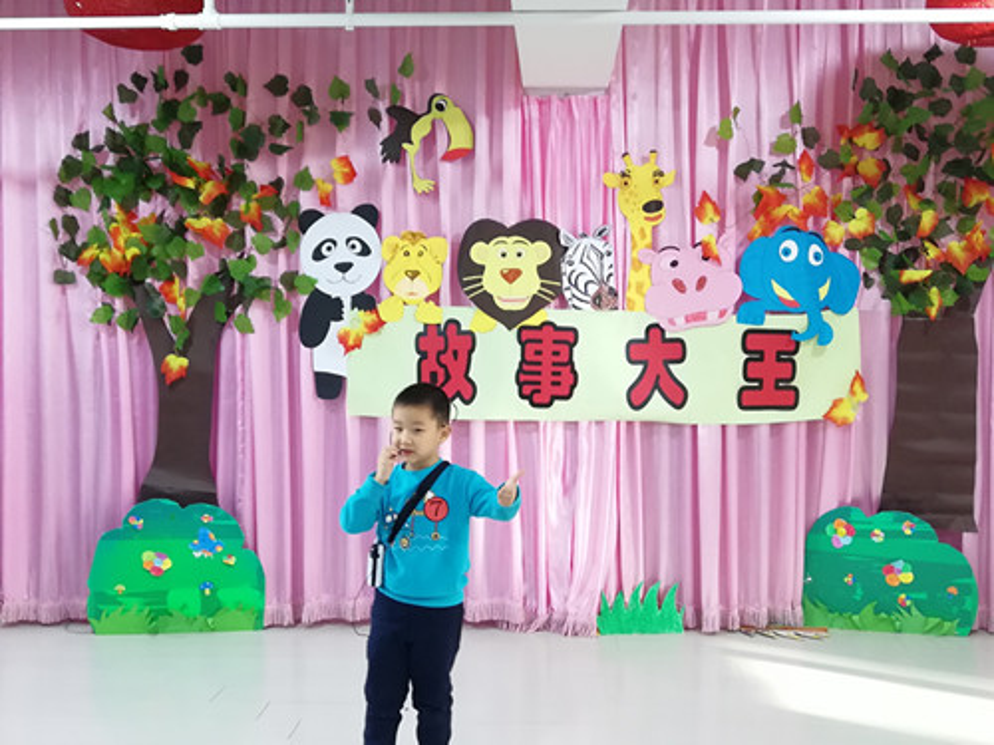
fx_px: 1120
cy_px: 372
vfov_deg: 36.8
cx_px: 497
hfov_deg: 47.9
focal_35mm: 39
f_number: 1.8
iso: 160
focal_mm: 3.83
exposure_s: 1/50
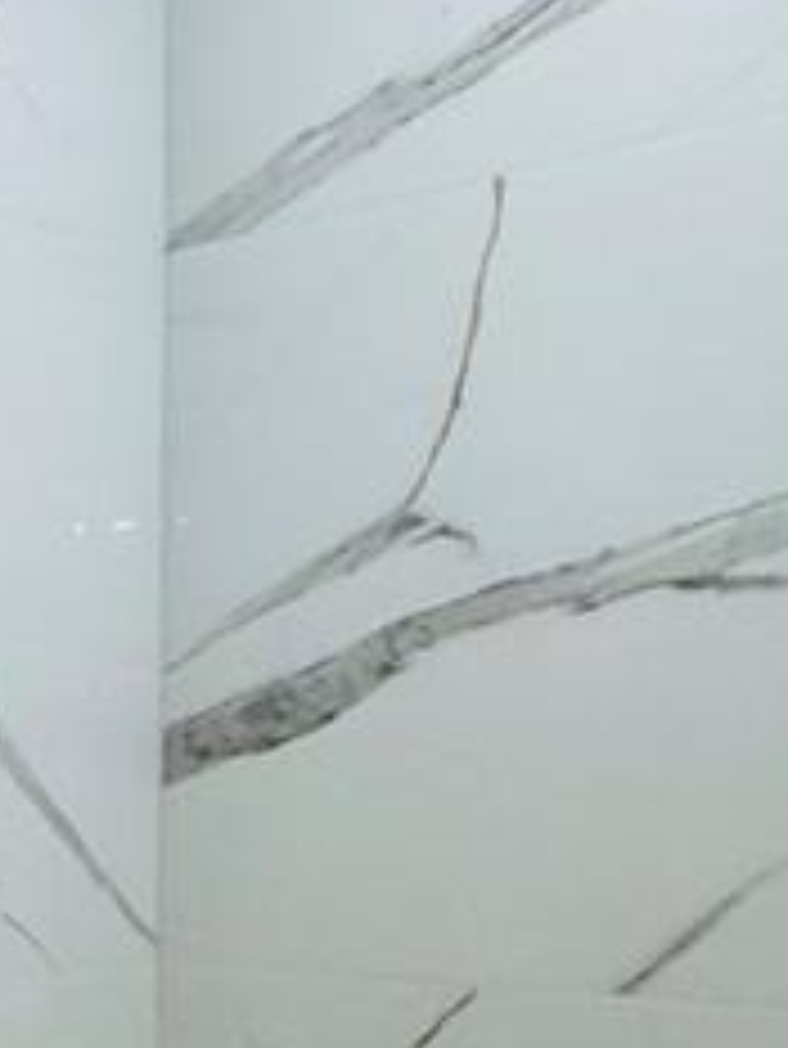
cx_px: -234
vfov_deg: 24.4
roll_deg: +2.1
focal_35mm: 72
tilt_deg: -14.8
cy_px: 1273
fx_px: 2183
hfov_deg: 19.0
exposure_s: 1/120
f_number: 2.2
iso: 160
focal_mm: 2.22
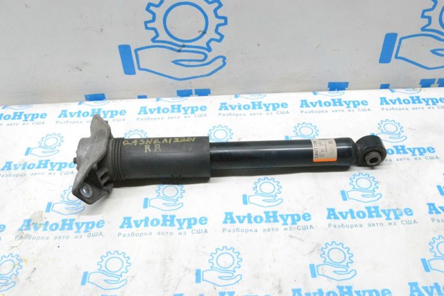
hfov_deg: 53.2
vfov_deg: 36.8
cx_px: 222
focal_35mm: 36
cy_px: 148
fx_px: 444
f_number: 18
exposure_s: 1/50
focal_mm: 24
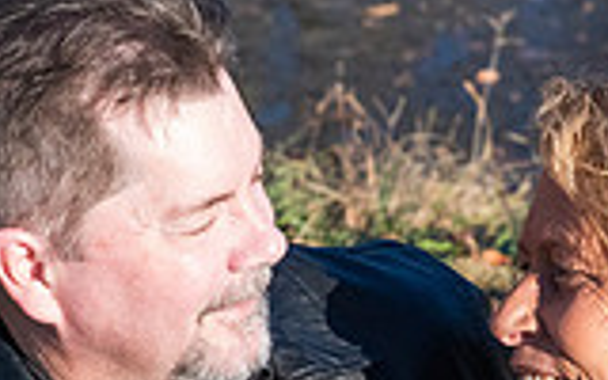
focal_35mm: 229
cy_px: 336
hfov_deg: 9.1
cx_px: 460
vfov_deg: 5.7
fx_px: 3795
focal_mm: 62
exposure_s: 1/4000
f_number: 6.3
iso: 2000
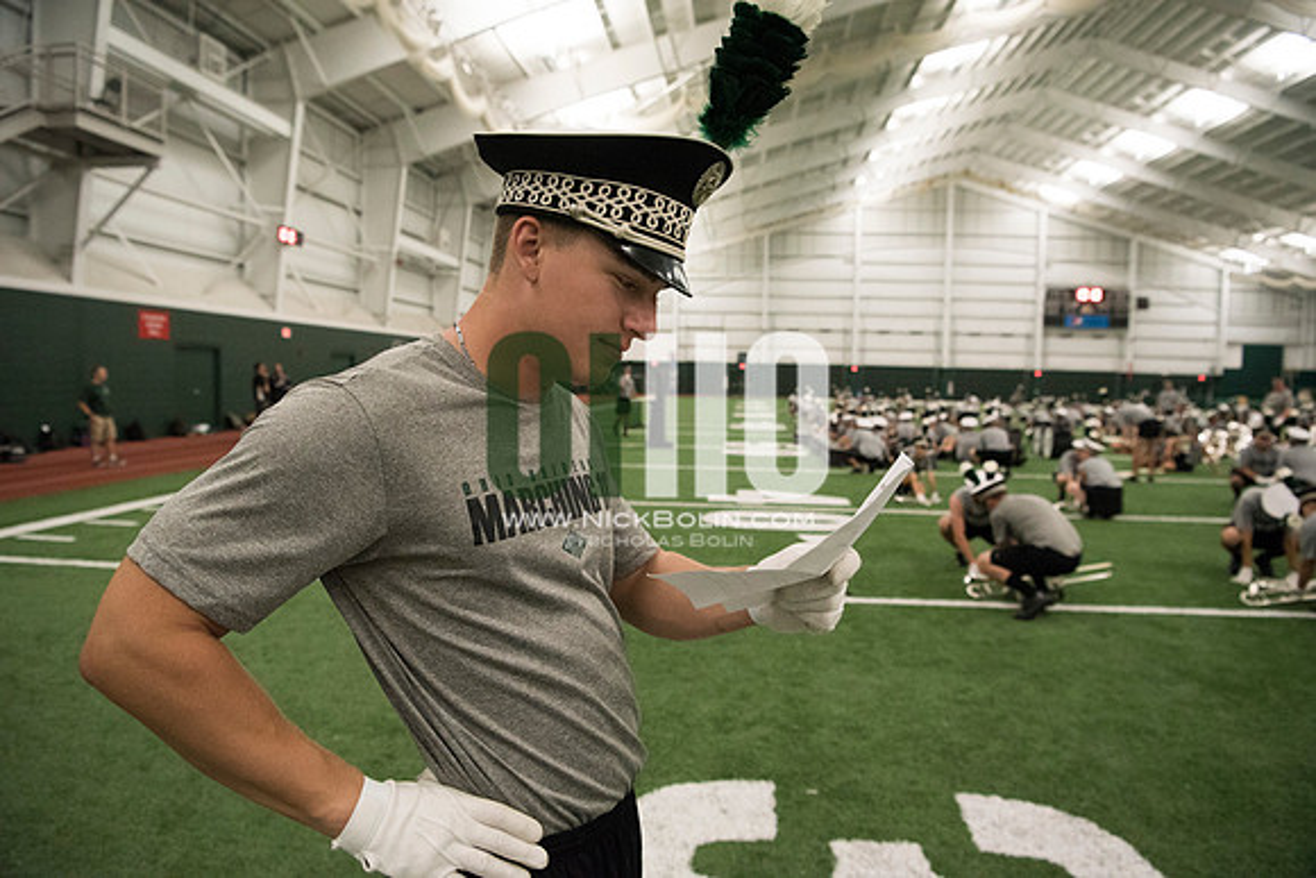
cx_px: 658
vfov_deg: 53.2
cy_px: 439
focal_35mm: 24
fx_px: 877
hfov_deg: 73.7
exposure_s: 1/400
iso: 3200
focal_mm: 24
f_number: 4
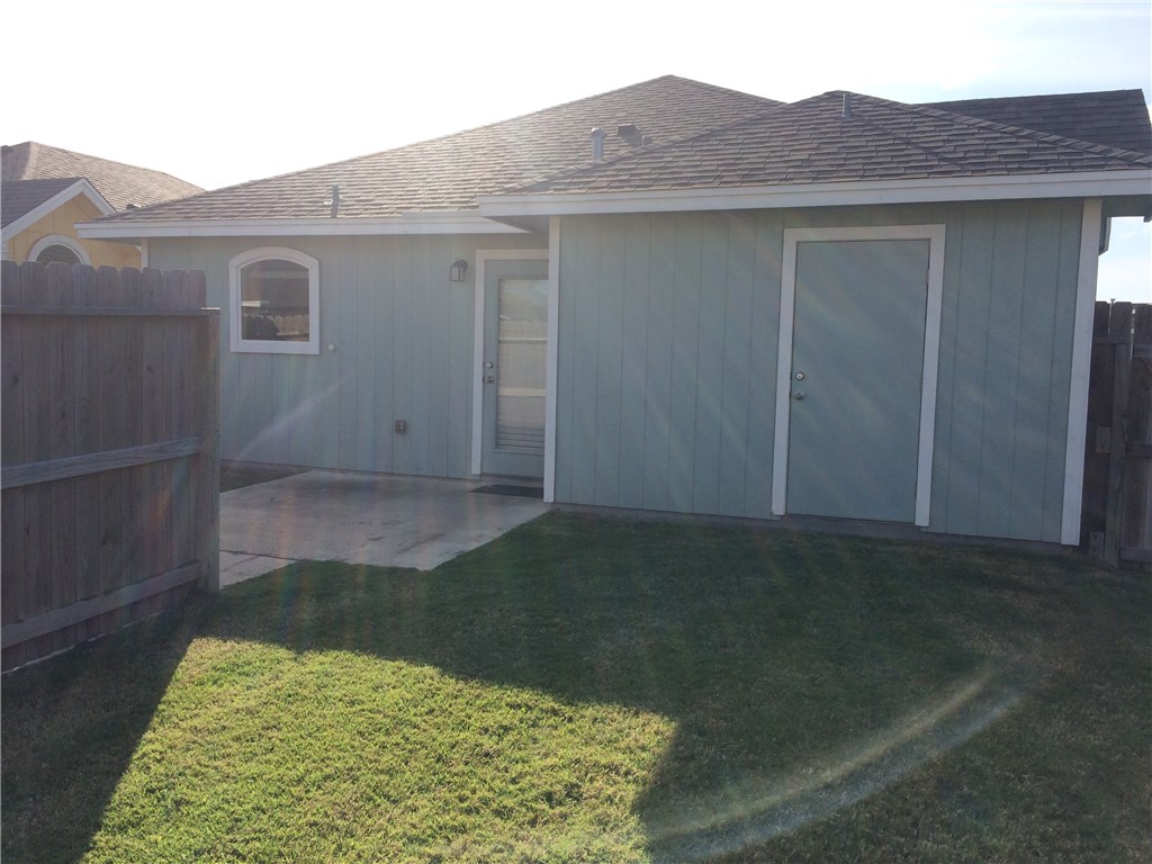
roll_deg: -1.9
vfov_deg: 48.2
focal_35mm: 29
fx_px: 965
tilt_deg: -5.3
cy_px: 432
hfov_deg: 61.7
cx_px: 576
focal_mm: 4.15
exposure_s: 1/1580
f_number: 2.2
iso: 32
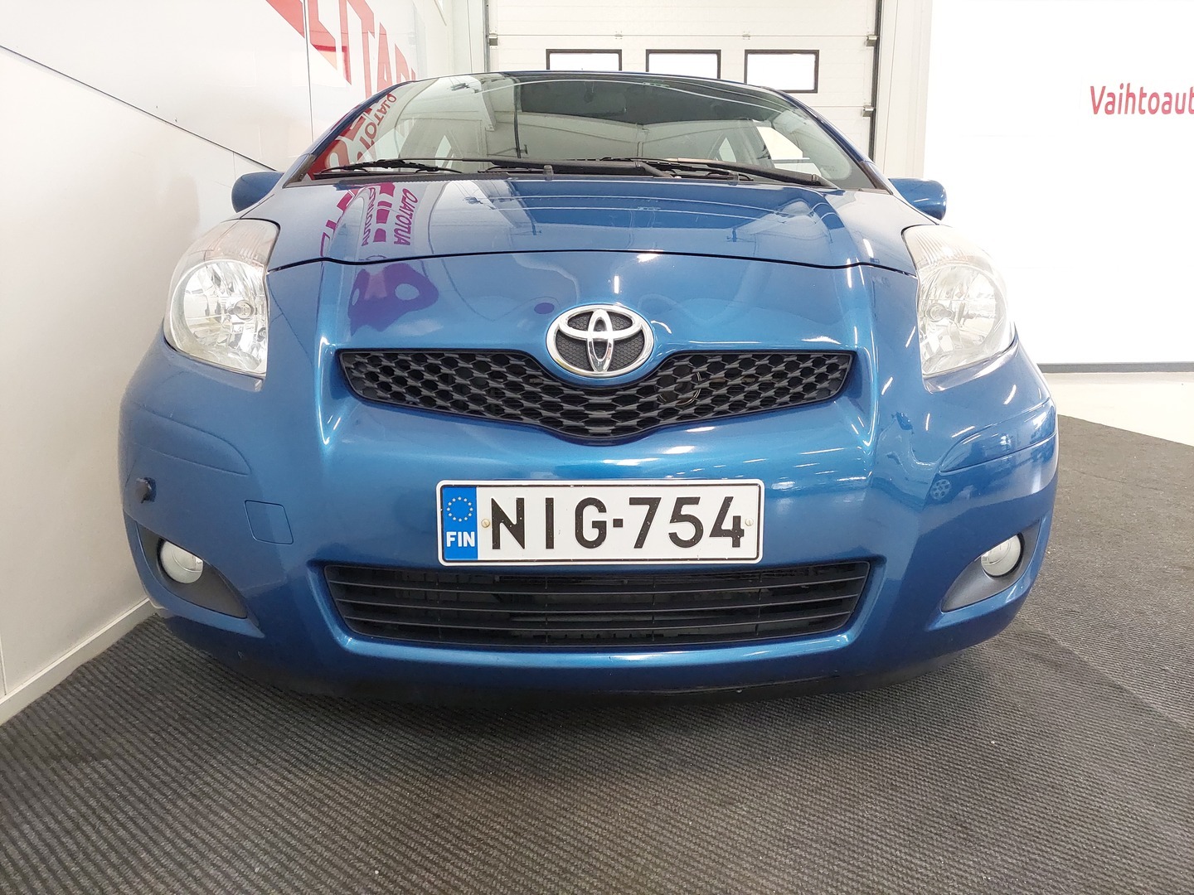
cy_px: 448
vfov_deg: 54.9
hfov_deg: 69.4
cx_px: 597
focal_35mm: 25
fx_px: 862
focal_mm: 5.23
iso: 500
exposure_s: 1/85.5
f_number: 1.8
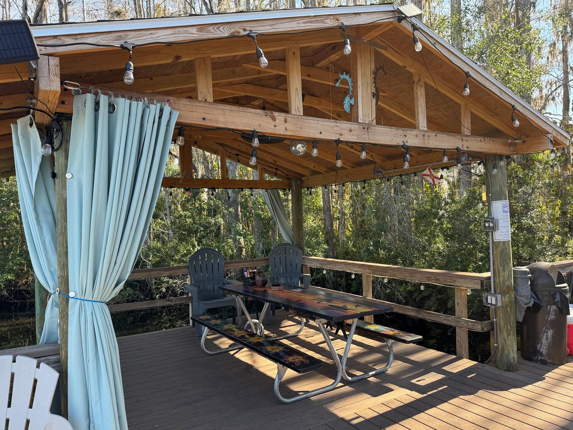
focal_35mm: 25
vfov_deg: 54.9
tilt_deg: -0.4
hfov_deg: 69.4
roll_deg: +3.1
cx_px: 294
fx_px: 414
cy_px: 219
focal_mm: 6.76
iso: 80
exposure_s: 1/527
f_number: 1.78
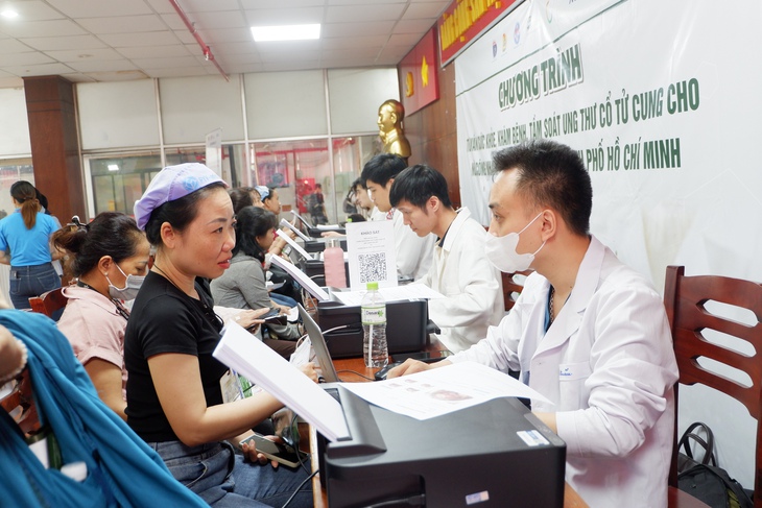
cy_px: 254
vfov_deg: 37.9
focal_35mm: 35
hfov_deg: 54.4
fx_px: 741
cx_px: 381
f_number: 4.2
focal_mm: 23.2
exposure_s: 1/50
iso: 1250
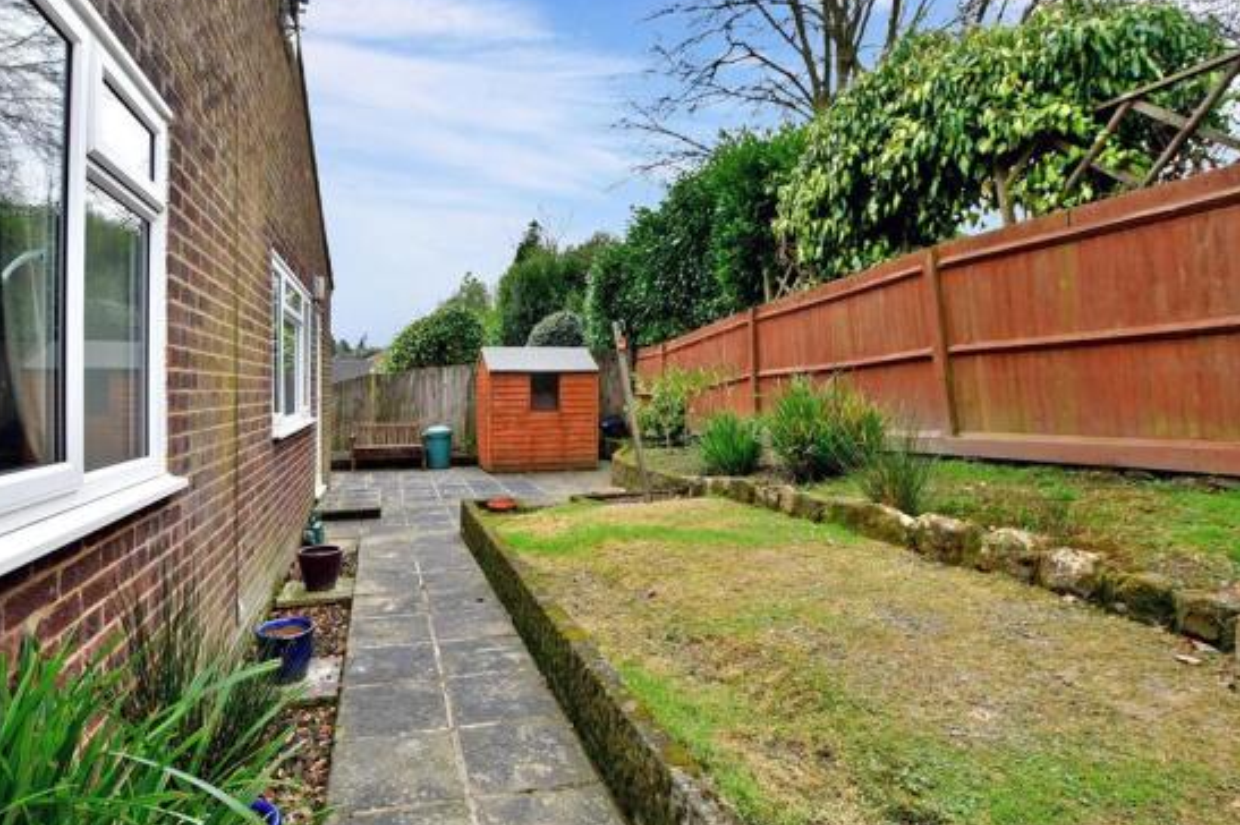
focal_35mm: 18
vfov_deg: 67.3
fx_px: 620
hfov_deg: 89.5
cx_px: 537
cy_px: 386
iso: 320
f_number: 7.1
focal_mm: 10
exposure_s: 1/100
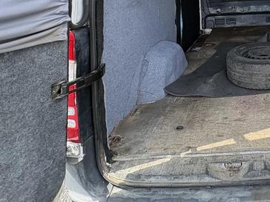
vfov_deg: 35.9
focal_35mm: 34
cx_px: 260
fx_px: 265
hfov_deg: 46.6
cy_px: -18
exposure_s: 1/136
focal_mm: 2.22
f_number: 2.2
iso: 80
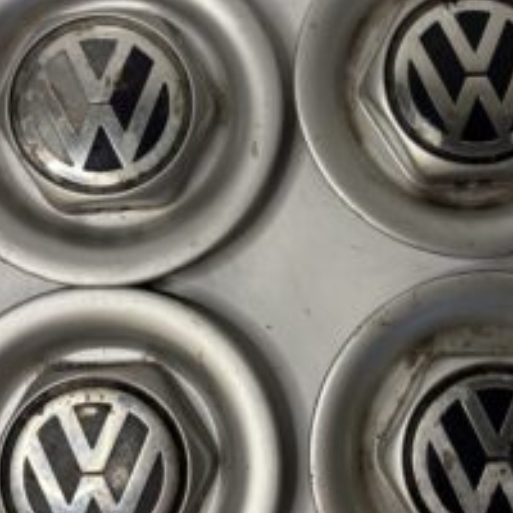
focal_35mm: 46
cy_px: 264
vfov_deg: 36.8
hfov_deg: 36.7
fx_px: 771
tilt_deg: -85.4
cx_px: 305
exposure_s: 1/94
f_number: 1.6
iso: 125
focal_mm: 5.96
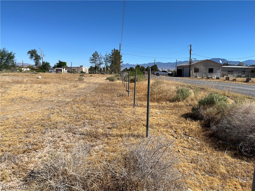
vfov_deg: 53.1
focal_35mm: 26
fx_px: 192
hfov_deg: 67.3
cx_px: 128
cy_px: 96
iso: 50
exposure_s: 1/4854
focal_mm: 5.1
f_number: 1.6
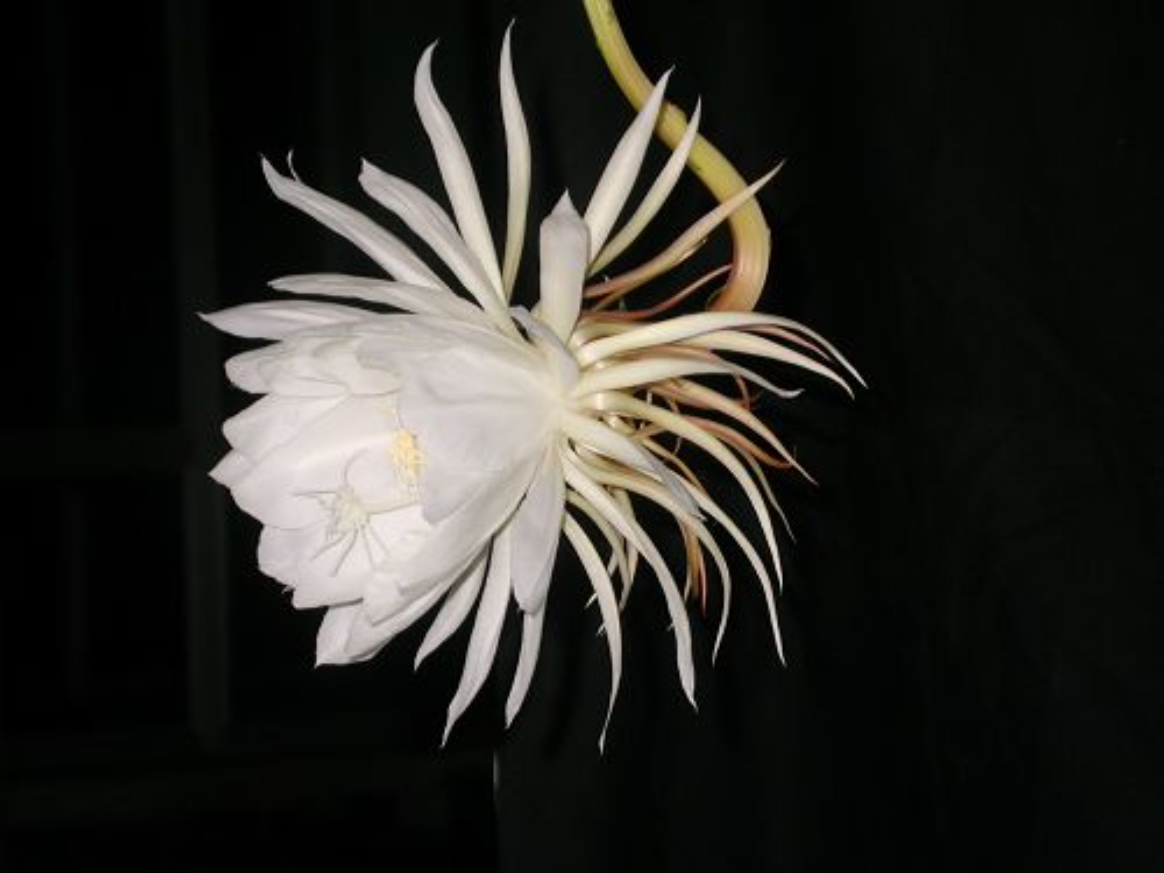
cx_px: 582
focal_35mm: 141
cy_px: 436
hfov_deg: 14.0
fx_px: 4741
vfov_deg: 10.5
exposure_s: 1/60.3
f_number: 4.8
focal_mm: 29.3
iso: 100
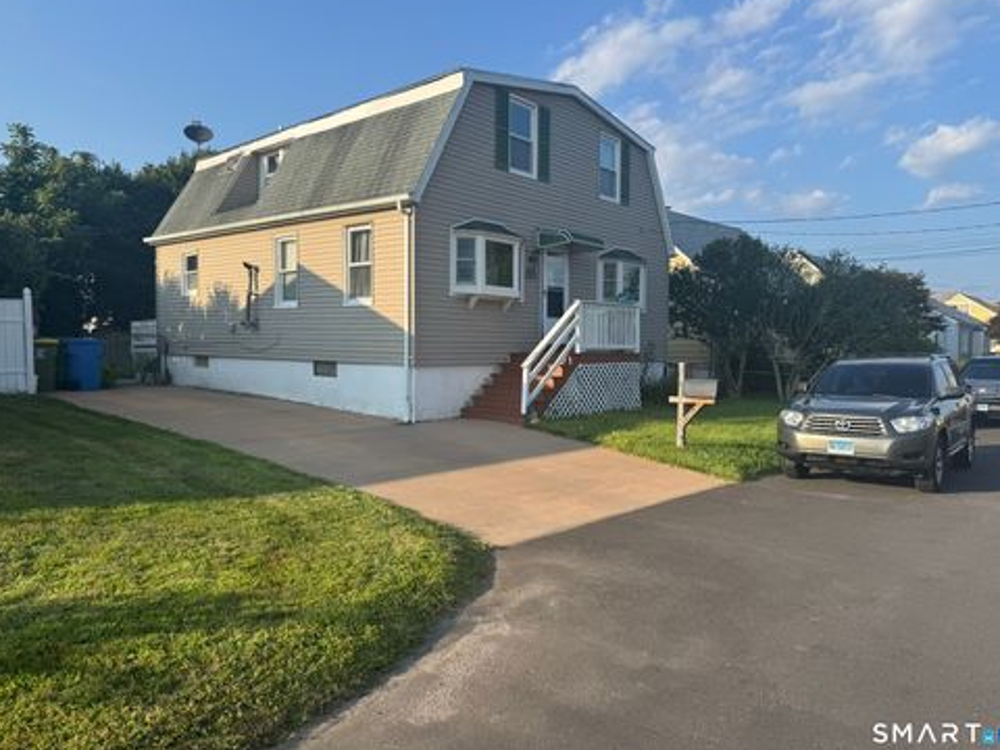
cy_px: 364
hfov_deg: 69.4
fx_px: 722
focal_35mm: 25
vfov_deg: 54.9
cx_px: 510
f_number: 1.78
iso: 80
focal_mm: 6.76
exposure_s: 1/2833
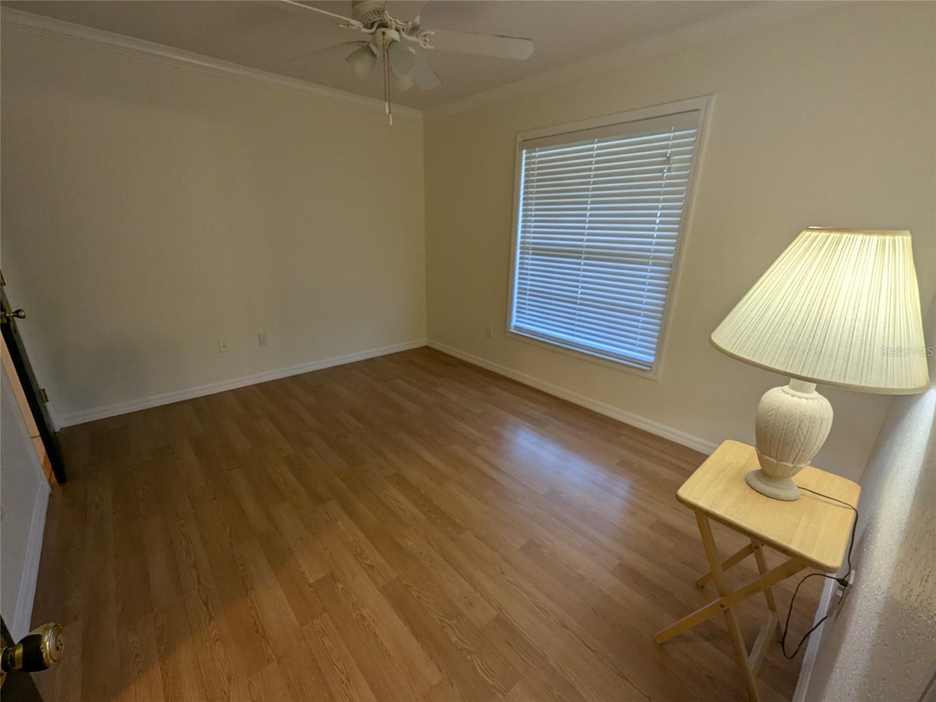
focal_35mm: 13
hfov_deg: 106.2
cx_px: 468
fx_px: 352
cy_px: 351
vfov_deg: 89.9
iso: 55
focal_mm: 1.95
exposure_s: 1/40
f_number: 2.2
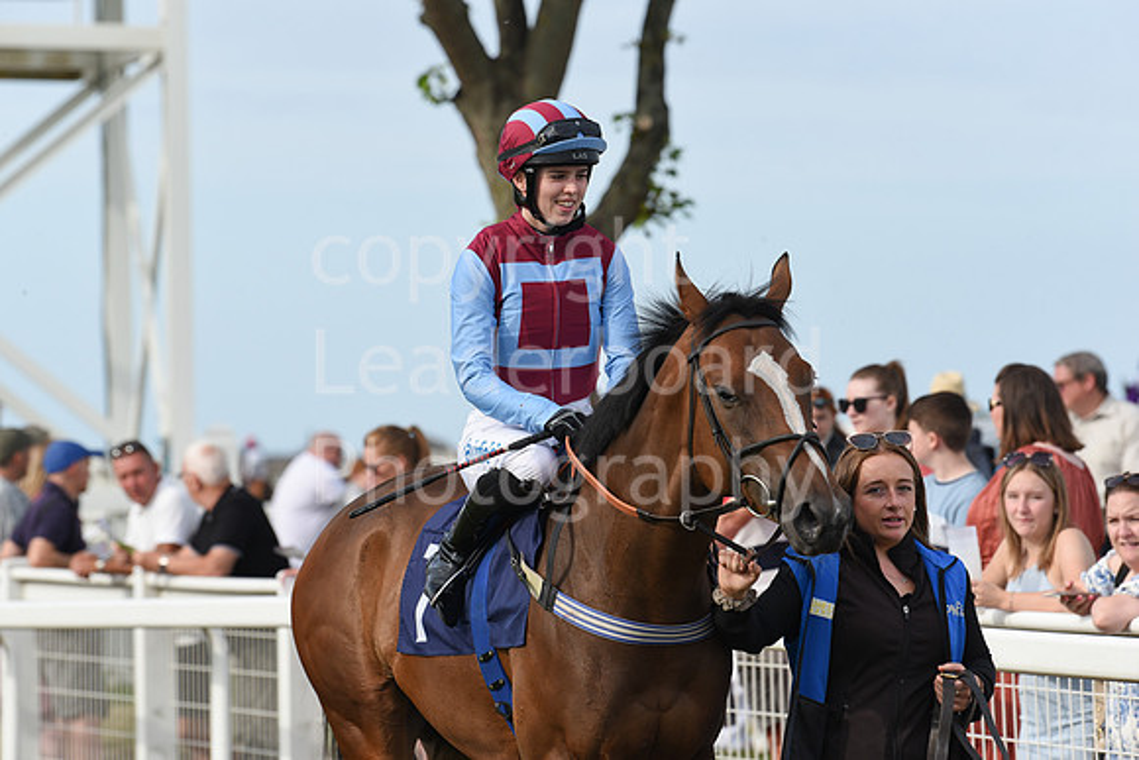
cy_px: 380
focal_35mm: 200
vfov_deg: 6.9
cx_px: 570
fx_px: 6329
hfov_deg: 10.3
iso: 400
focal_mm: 200
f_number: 5.6
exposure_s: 1/1600
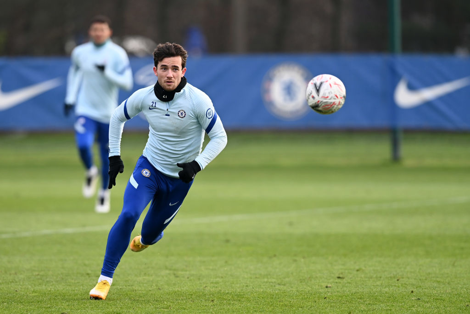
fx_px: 5223
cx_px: 235
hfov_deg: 5.2
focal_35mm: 400
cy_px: 157
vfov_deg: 3.4
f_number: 3.5
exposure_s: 1/2000
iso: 800
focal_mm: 400
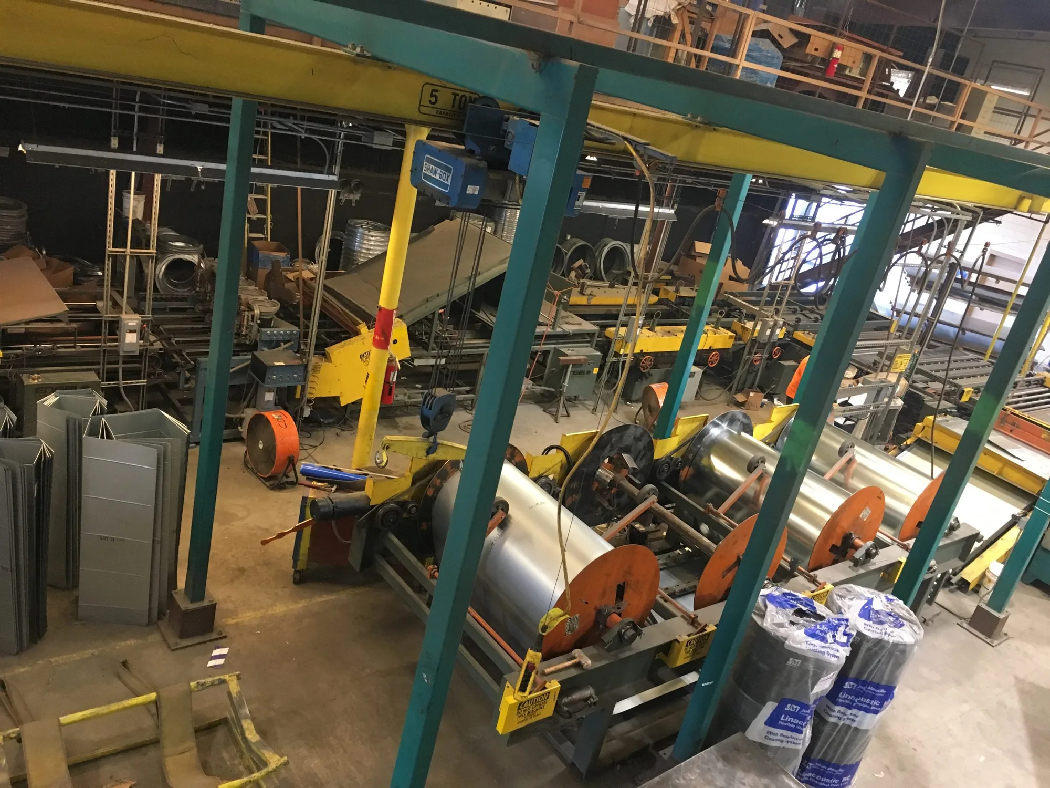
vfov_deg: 48.2
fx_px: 880
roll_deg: -13.9
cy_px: 394
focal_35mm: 29
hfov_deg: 61.7
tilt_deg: -19.2
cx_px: 525
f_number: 2.2
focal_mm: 4.15
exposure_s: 1/30
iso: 200
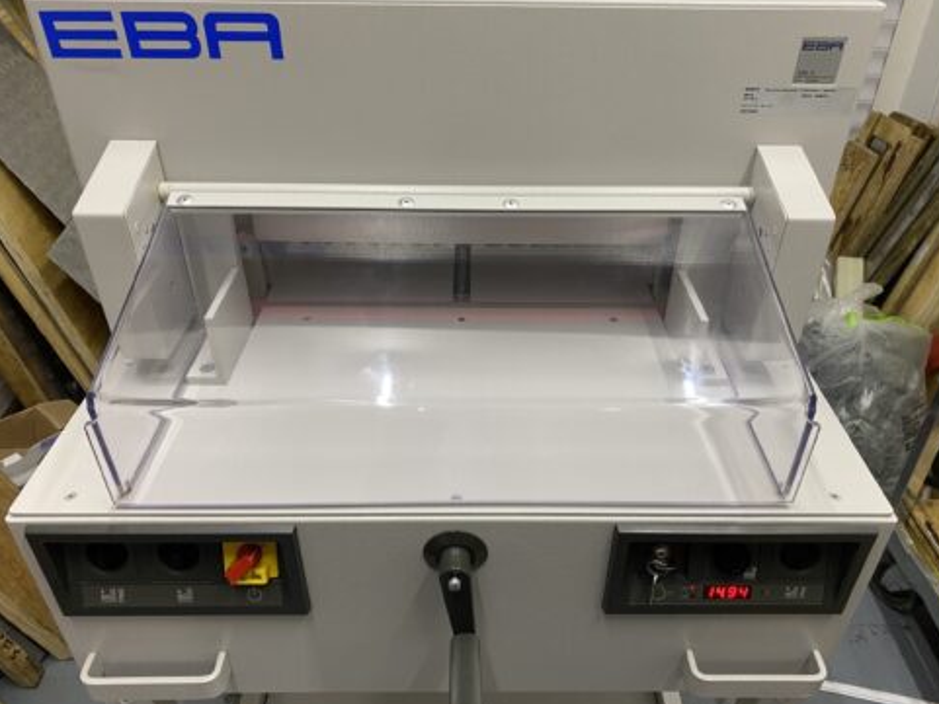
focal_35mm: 27
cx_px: 484
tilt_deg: -36.8
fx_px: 733
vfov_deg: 51.4
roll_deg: -0.5
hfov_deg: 65.3
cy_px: 350
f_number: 1.8
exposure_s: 1/50
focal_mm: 4.25
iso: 100
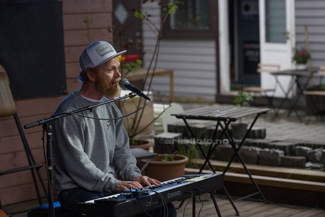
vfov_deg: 11.9
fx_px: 1038
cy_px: 108
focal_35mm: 115
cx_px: 162
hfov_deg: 17.8
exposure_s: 1/800
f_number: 4
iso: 2000
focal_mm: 115
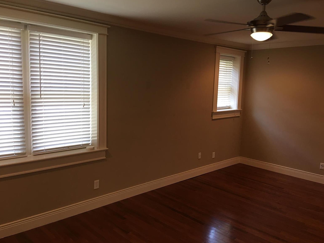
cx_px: 165
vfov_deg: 46.8
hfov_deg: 60.0
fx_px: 281
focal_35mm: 30
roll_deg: -1.7
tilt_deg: -5.7
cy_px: 120
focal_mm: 4.15
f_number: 2.2
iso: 32
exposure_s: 1/15
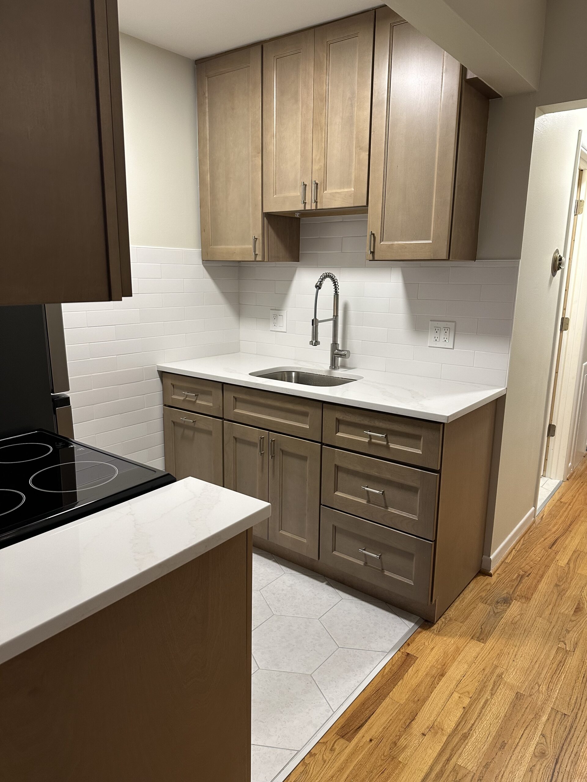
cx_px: 294
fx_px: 543
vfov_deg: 71.6
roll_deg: -1.3
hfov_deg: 56.8
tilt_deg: -12.1
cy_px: 391
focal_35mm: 24
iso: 160
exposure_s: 1/60
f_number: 1.78
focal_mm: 6.86
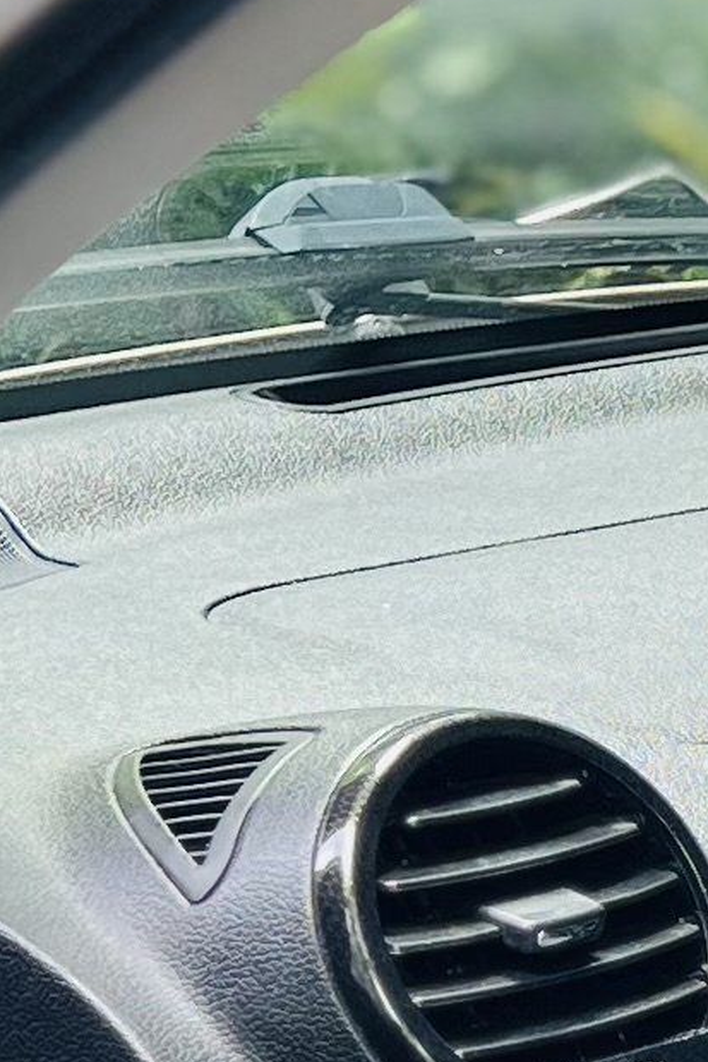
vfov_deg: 11.6
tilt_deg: -10.9
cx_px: 2040
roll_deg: +1.1
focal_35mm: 176
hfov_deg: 7.1
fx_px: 5189
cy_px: 853
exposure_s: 1/121
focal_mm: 5.7
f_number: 1.5
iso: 64
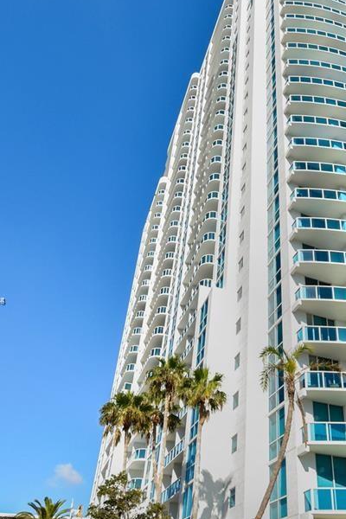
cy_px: 301
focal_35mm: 30
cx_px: 277
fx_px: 432
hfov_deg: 41.7
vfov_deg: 61.6
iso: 100
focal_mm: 10
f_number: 7.1
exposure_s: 1/250
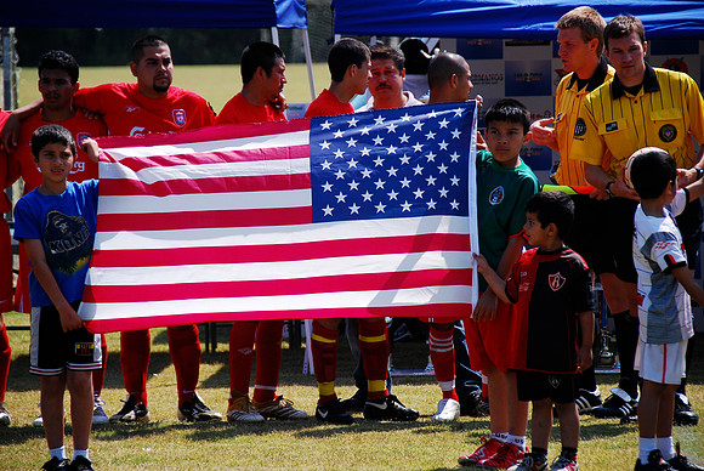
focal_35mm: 225
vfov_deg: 6.1
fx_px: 4404
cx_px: 352
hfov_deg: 9.1
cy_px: 236
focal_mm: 150
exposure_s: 1/250
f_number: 5.6
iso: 100
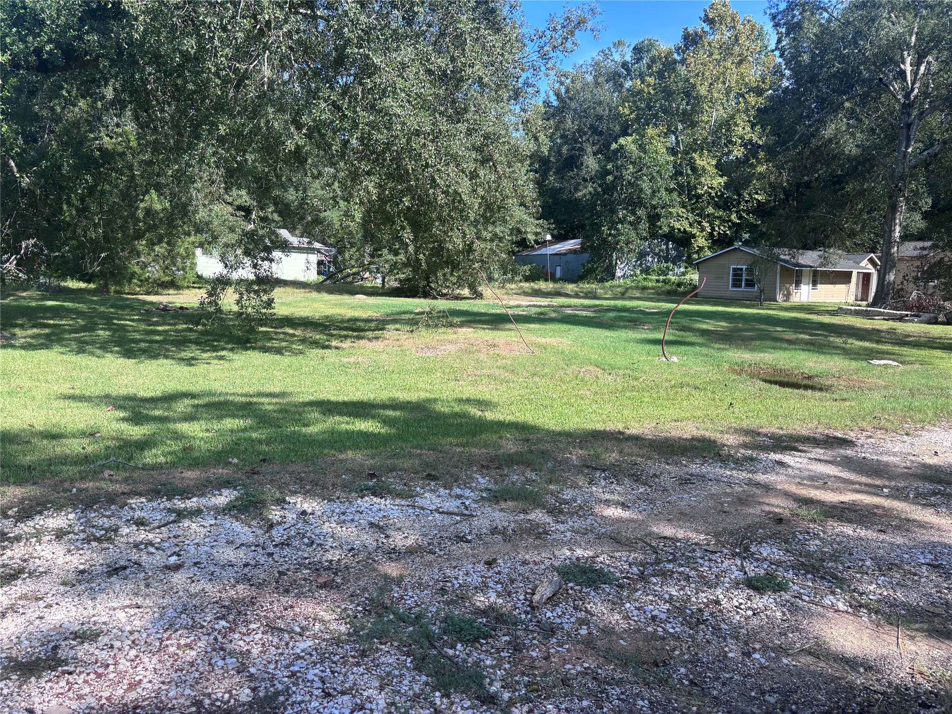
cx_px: 476
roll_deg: -0.9
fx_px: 715
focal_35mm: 26
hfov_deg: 67.3
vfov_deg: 53.1
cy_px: 357
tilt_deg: -5.3
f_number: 1.6
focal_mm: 5.96
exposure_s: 1/1103
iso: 50
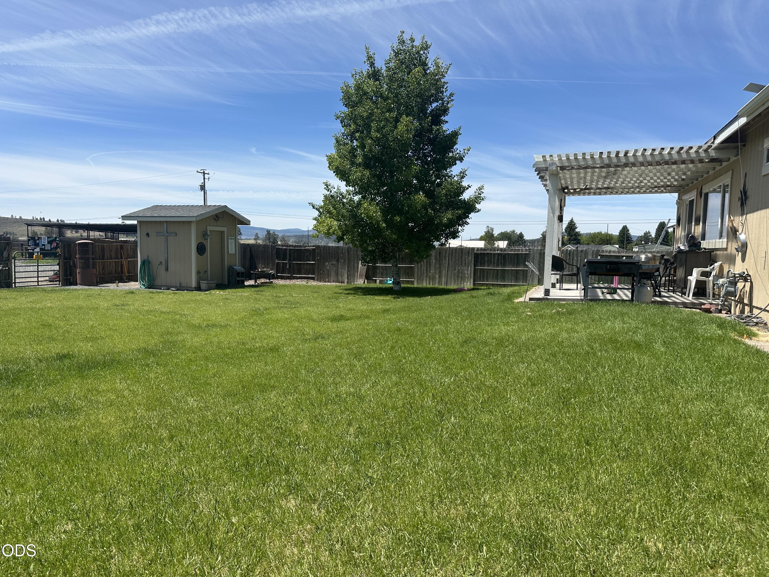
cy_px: 288
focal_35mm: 24
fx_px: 533
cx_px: 384
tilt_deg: -4.0
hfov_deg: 71.6
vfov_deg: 56.8
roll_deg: -0.9
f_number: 1.78
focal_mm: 6.86
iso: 80
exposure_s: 1/4016
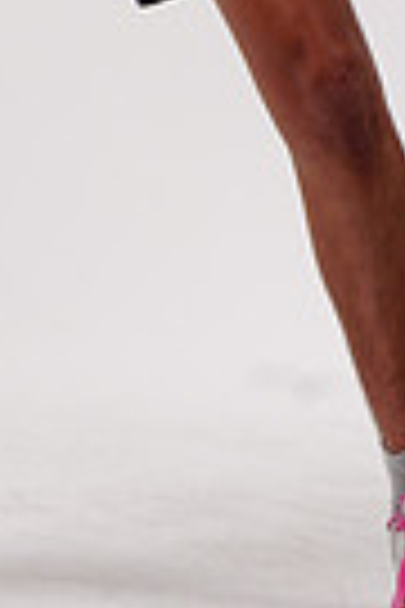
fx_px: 9011
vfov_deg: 3.8
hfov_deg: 2.6
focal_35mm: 534
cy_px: -464
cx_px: 47
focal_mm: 124
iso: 200
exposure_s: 1/500
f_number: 9
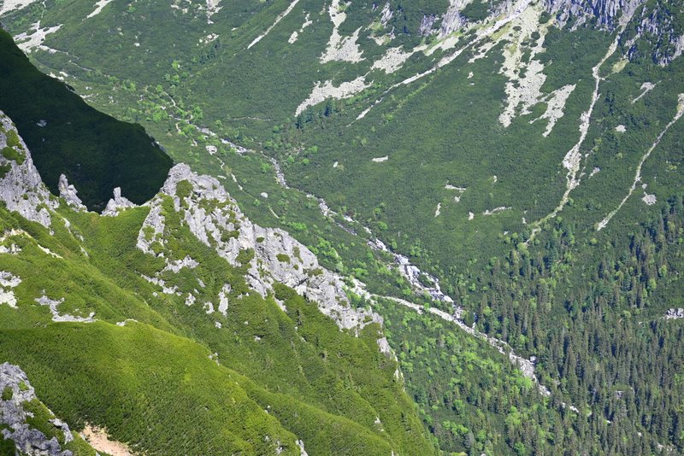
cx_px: 342
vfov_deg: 18.2
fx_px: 1425
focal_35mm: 75
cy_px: 228
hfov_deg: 27.0
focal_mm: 50
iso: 100
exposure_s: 1/320
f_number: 6.3
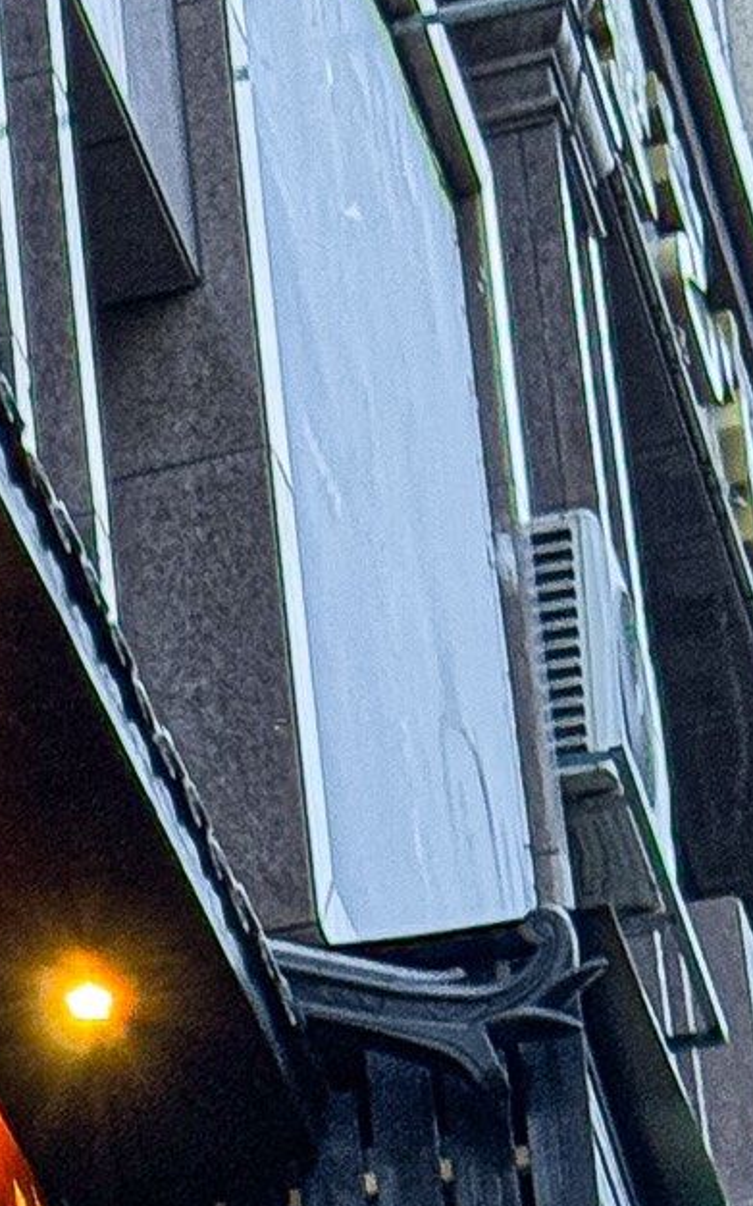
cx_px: -1109
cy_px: 1678
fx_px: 7293
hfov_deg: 5.7
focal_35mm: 222
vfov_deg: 9.3
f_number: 1.8
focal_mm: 6.76
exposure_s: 1/50
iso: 100
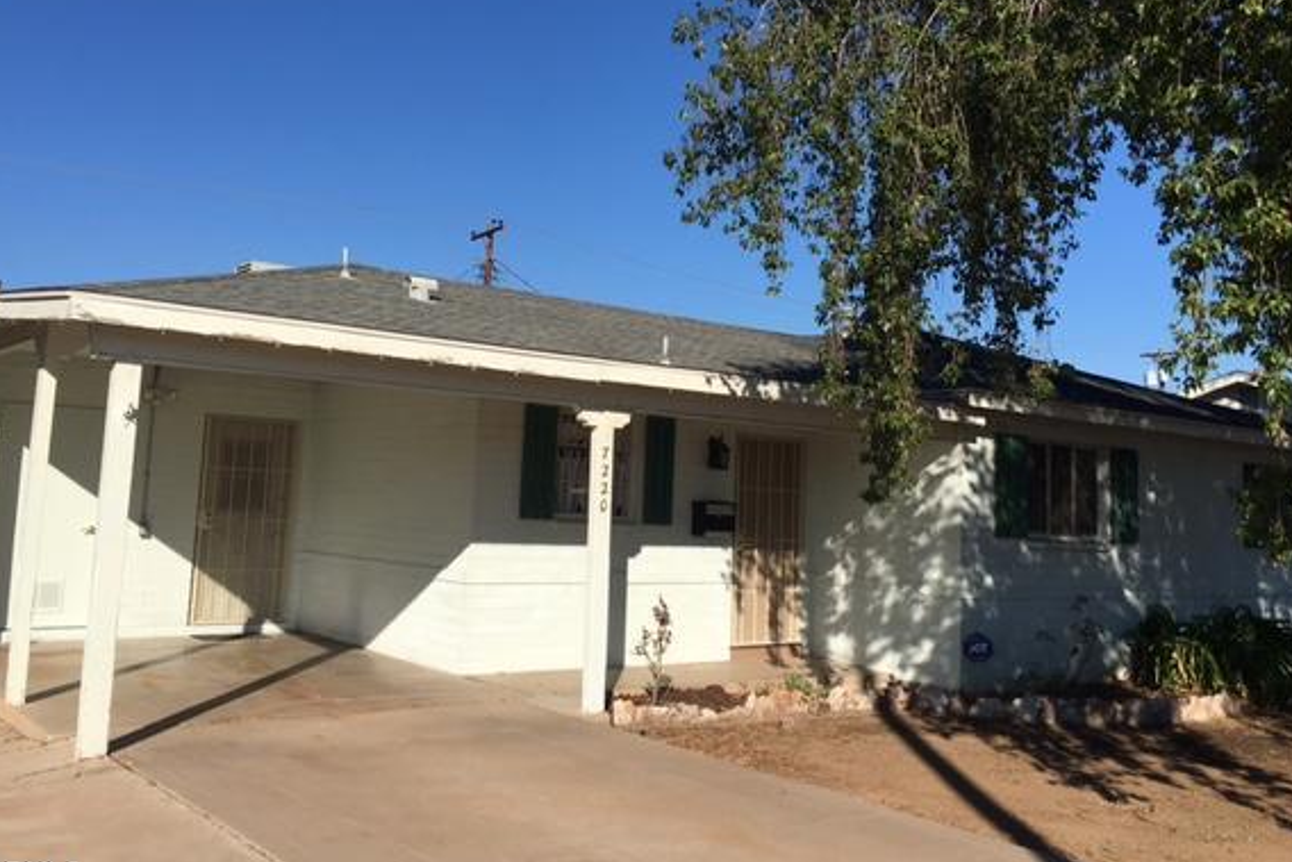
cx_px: 630
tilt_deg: +8.5
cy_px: 371
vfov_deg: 38.8
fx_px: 1220
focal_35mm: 34
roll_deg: -3.0
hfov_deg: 55.8
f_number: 2.2
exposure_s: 1/2747
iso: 25
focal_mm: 4.15
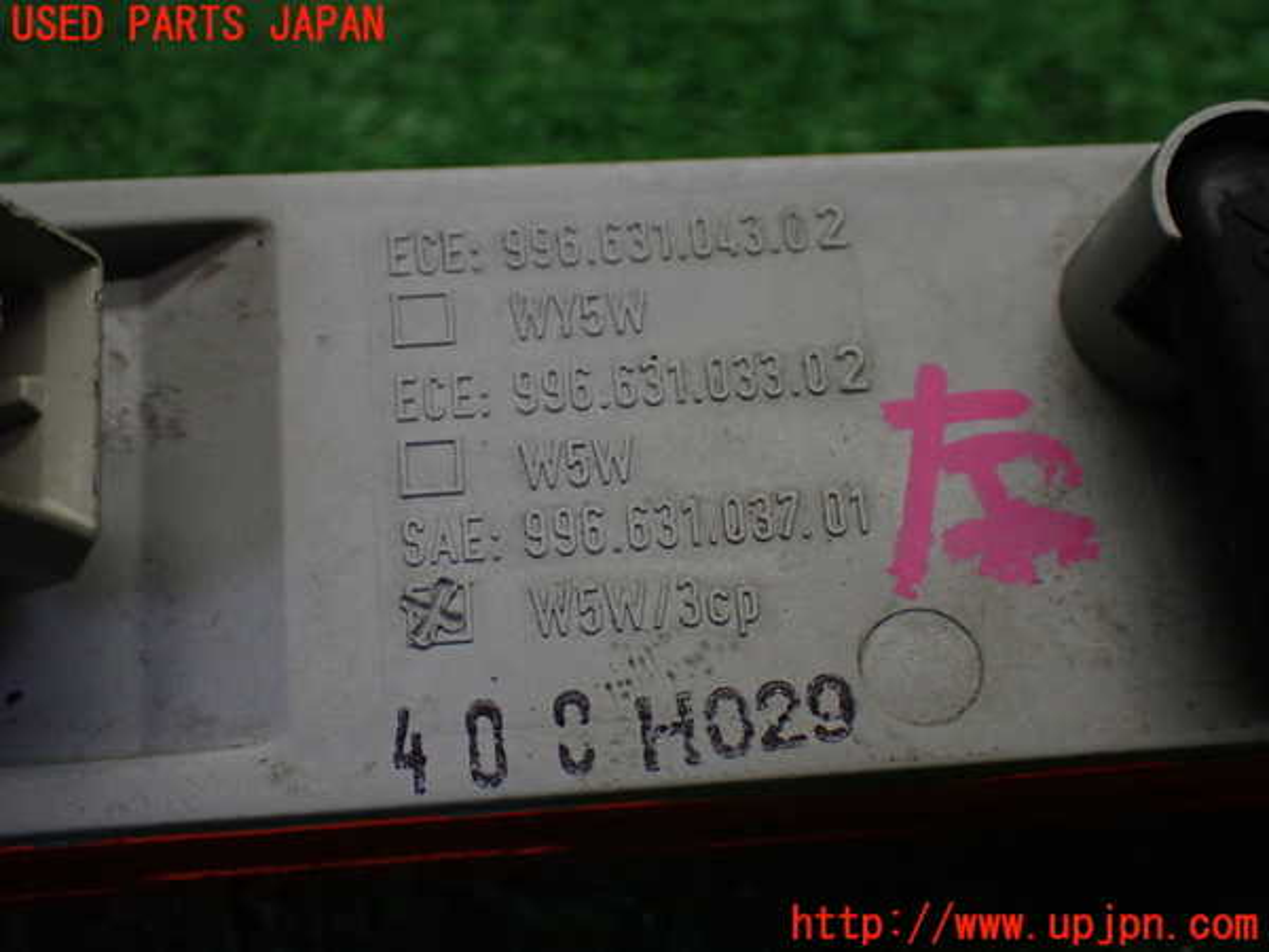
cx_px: 634
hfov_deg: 38.2
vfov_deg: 29.1
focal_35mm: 50
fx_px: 1833
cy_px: 476
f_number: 3.2
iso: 500
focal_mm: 9.01
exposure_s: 1/200
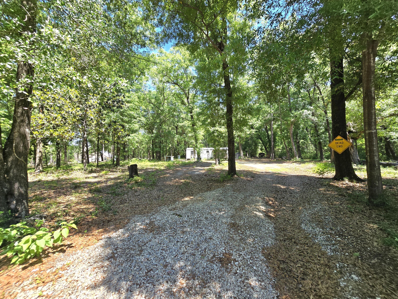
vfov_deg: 89.9
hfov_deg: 106.2
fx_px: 149
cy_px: 150
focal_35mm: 13
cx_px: 199
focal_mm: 2.2
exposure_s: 1/500
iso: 50
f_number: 2.2
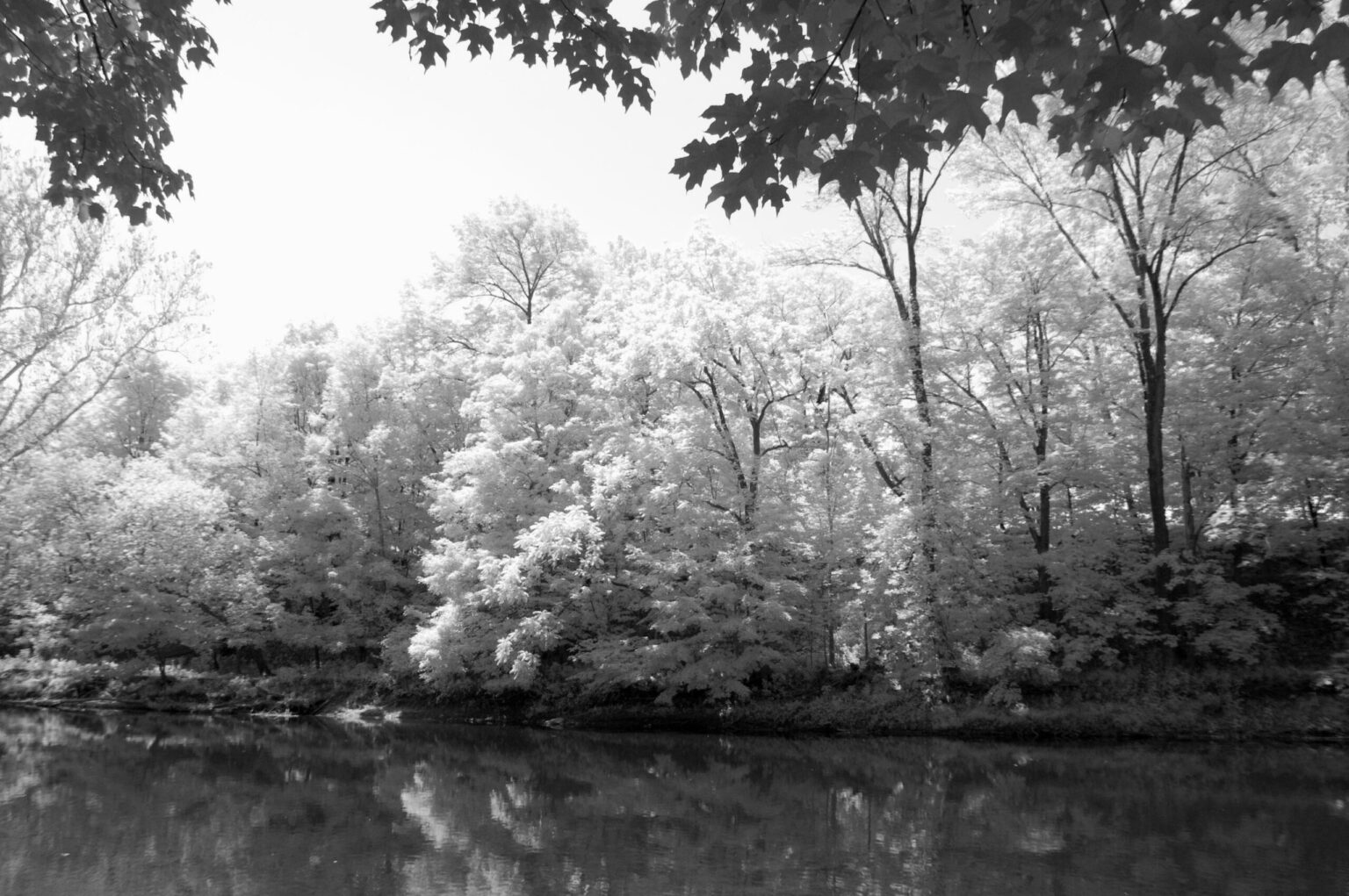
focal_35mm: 27
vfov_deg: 47.8
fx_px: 1011
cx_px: 674
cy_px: 448
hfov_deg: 67.4
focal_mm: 18
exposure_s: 1/500
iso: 800
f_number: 11
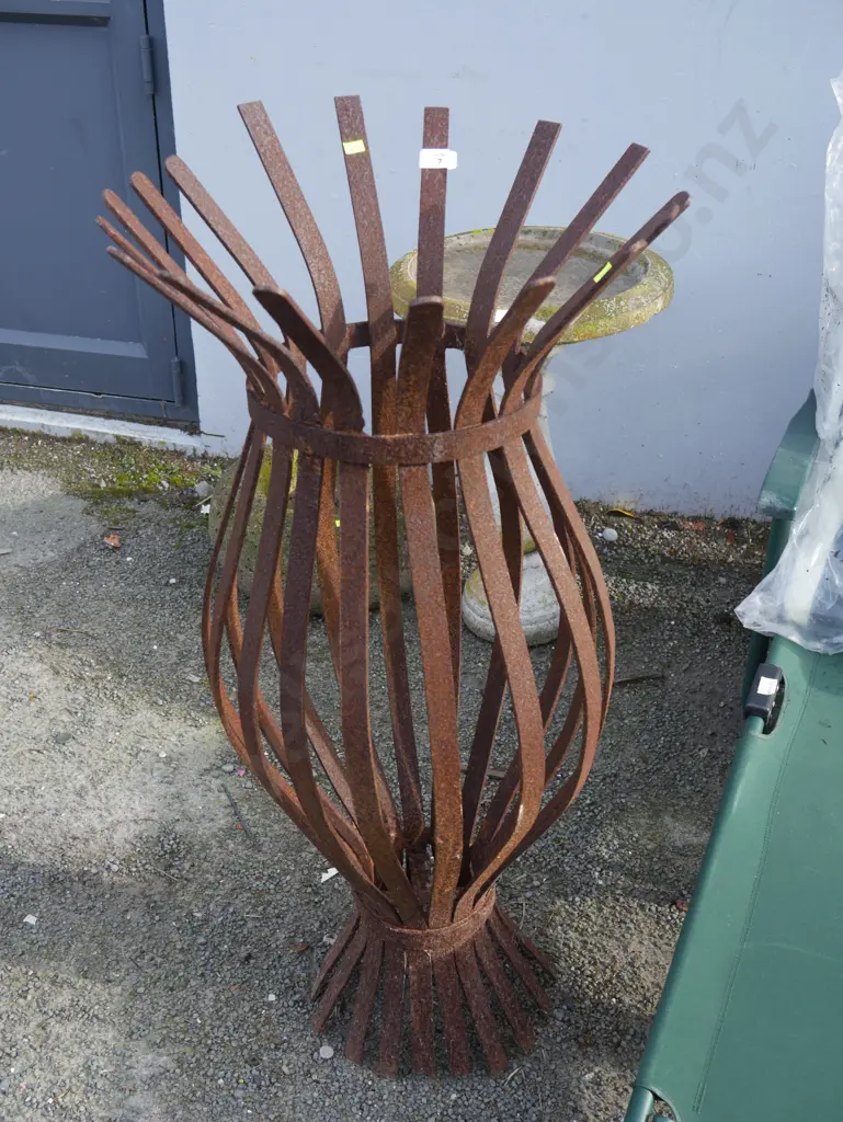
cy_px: 561
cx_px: 422
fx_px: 1298
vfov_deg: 46.8
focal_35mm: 40
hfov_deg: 36.0
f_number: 5
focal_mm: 20
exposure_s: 1/125
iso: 200
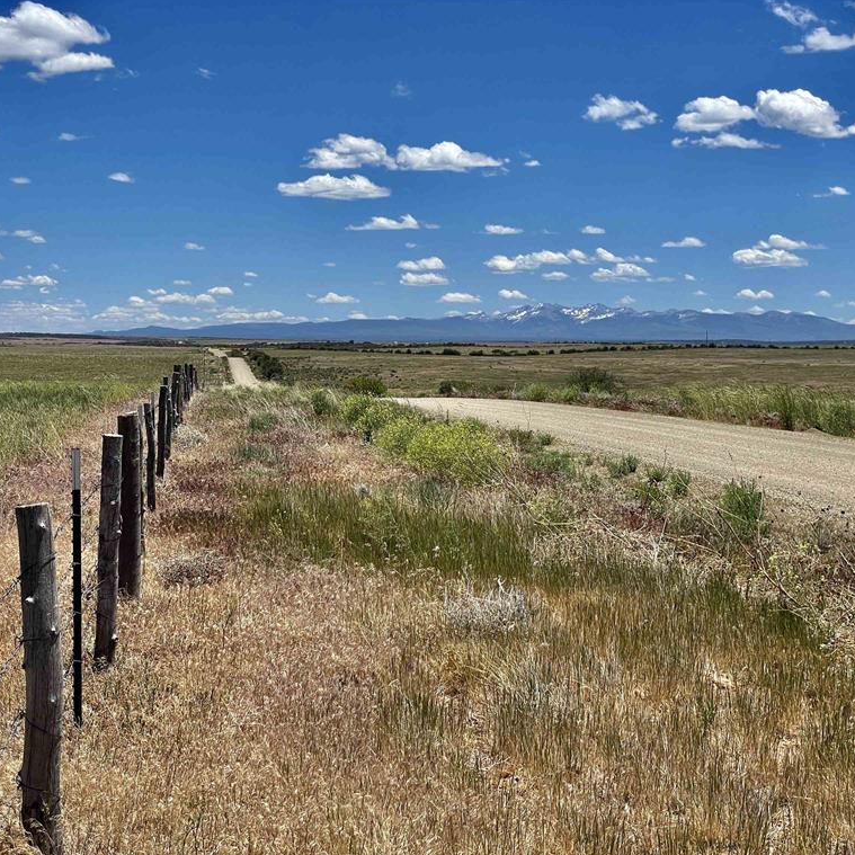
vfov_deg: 27.7
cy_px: 429
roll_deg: +1.2
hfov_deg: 27.7
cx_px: 390
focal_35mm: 62
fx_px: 1733
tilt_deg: -3.6
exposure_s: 1/2283
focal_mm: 6
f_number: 2
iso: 25
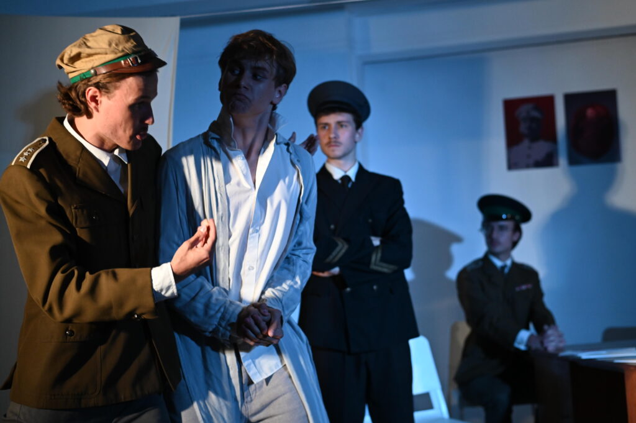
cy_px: 212
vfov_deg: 26.9
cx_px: 318
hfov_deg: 39.6
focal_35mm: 50
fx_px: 883
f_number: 2.8
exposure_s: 1/250
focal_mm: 50
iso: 4000
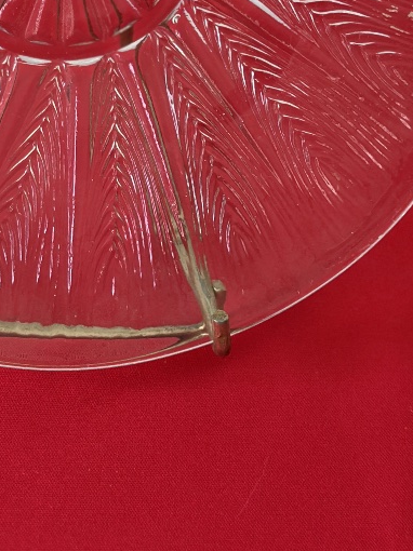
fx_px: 1799
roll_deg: -4.4
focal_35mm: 113
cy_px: -9
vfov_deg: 17.0
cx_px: 68
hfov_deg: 13.0
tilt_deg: -36.6
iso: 64
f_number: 1.78
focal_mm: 6.86
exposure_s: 1/121
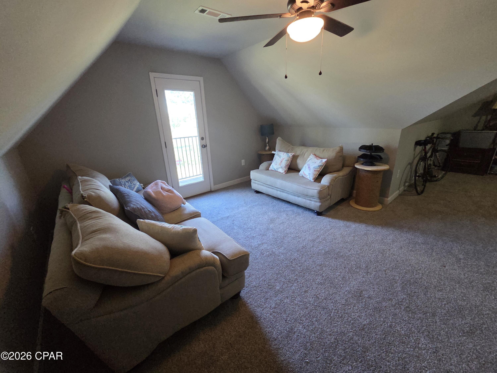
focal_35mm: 13
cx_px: 248
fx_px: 187
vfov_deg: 89.9
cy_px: 186
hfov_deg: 106.2
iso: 1000
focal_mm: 2.2
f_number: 2.2
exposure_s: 1/60
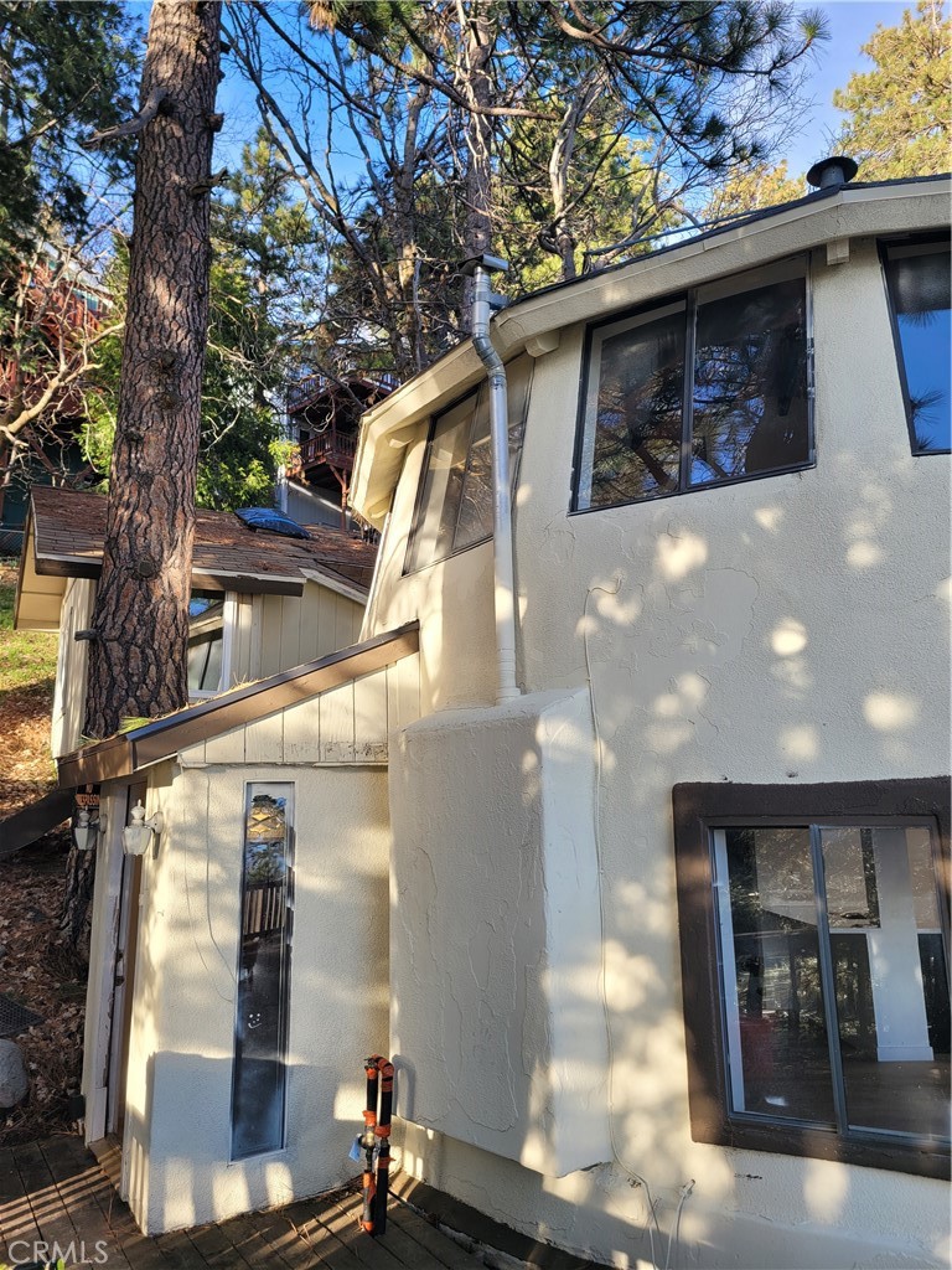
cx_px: 476
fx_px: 953
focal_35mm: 26
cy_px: 635
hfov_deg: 53.1
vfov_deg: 67.3
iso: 40
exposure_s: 1/289
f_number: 1.8
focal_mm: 5.4
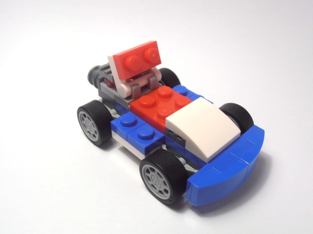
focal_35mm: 37
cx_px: 156
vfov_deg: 38.7
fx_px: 335
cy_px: 117
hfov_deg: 50.1
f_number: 3.9
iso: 80
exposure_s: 1/80
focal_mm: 6.61
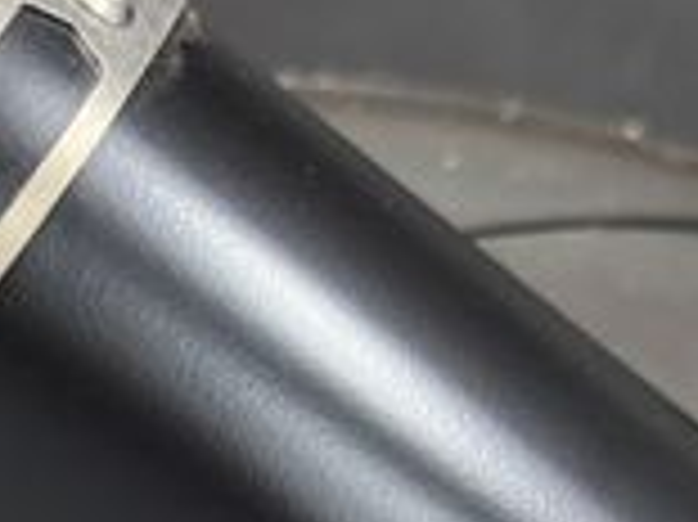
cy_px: 702
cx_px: 212
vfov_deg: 14.2
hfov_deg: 19.8
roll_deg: +5.5
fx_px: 1995
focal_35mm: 99
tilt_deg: -21.2
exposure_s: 1/50
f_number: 1.78
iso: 400
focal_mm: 6.76
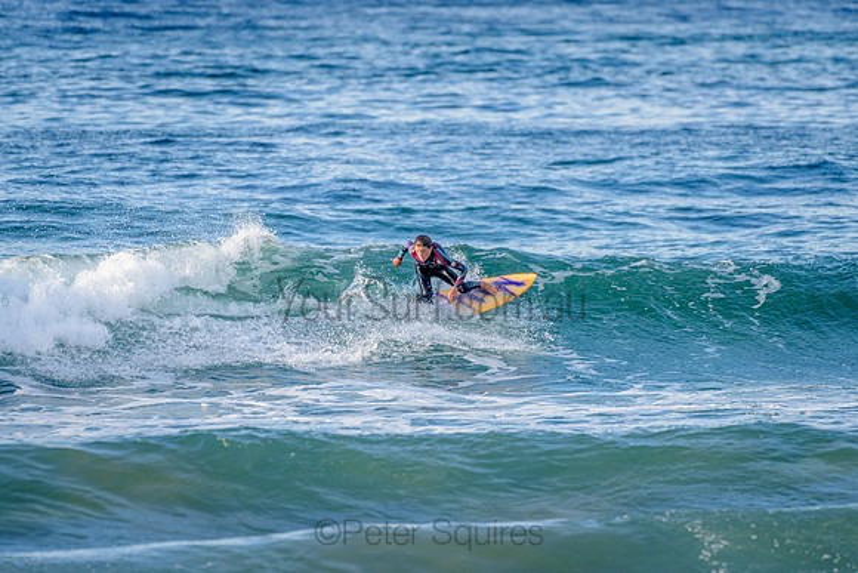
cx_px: 439
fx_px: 14612
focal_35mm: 613
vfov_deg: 2.2
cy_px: 293
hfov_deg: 3.4
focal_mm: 500
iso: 450
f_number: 5.6
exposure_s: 1/1250
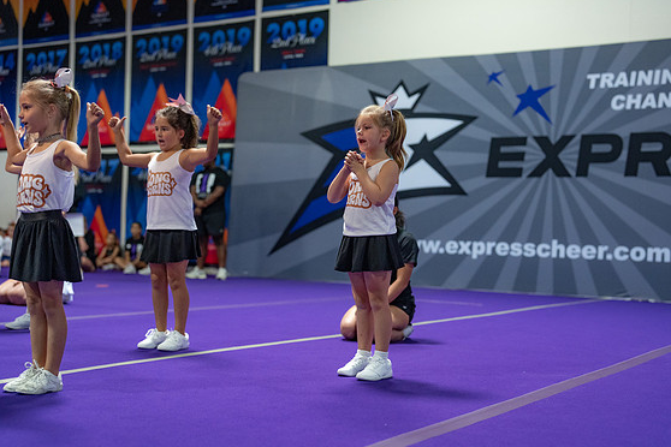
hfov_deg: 38.2
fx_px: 969
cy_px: 228
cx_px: 346
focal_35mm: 52
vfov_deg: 26.0
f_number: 1.8
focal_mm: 50
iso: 3200
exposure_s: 1/1000
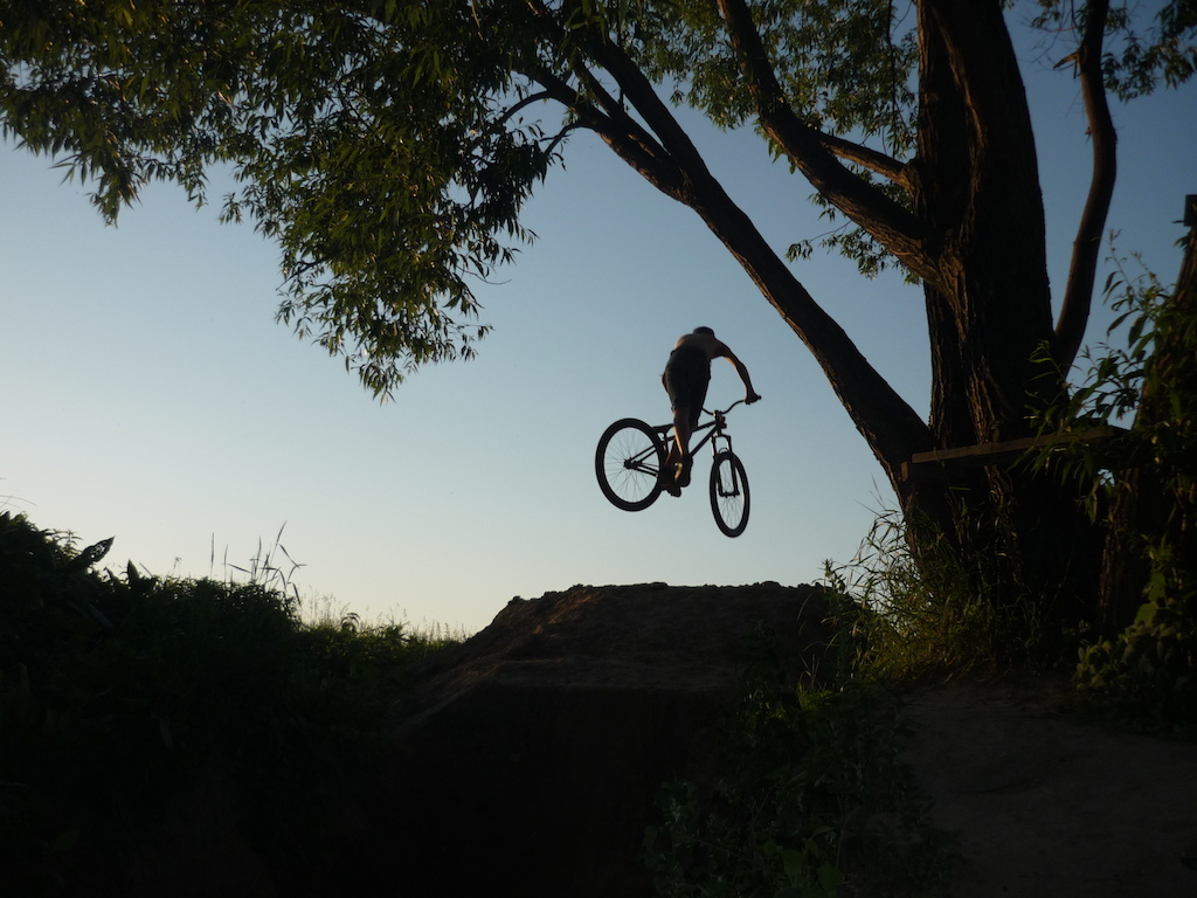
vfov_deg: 42.9
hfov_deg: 55.4
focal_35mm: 33
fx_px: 1141
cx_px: 598
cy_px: 449
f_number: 8
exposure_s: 1/160
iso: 100
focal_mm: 5.5
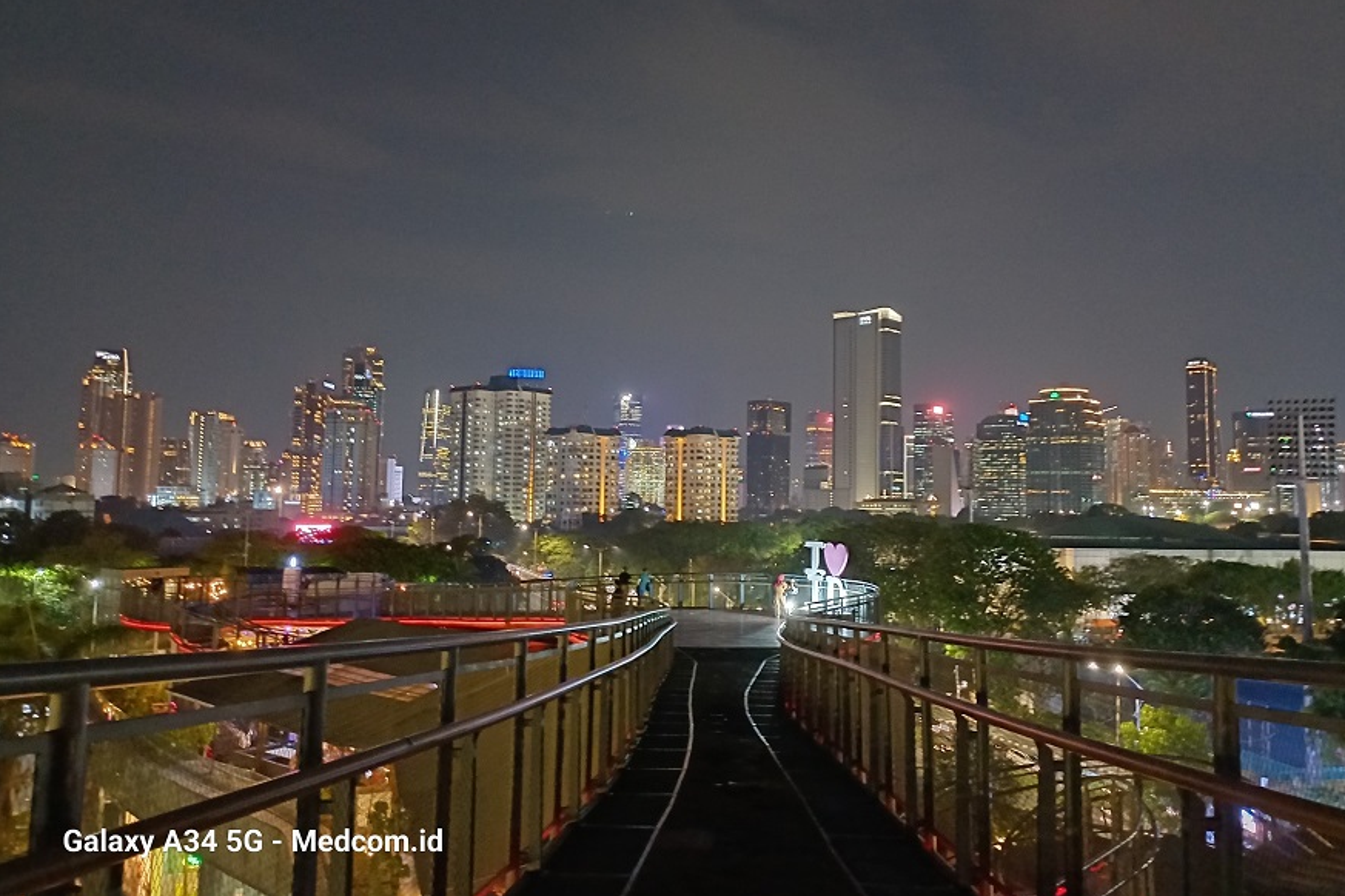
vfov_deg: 47.9
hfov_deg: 67.4
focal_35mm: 27
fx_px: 1009
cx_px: 695
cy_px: 406
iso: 1600
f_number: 1.8
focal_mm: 4.65
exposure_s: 1/6
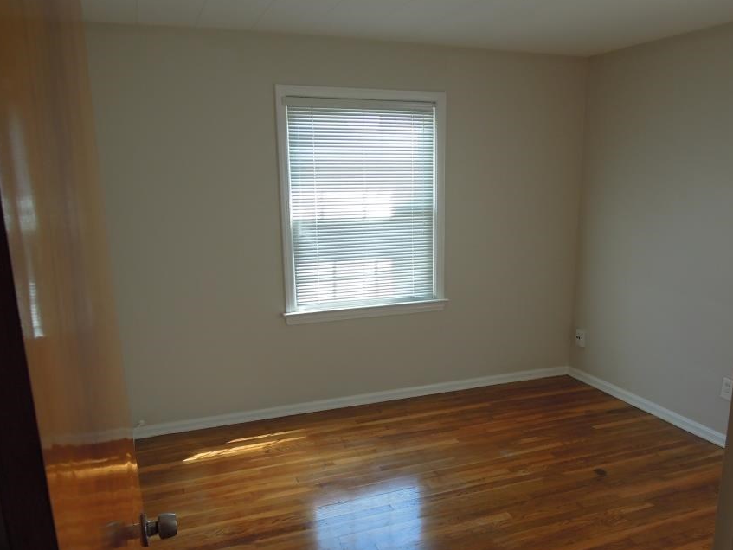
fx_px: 614
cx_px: 396
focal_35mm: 29
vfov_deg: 48.0
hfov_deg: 61.6
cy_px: 326
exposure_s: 1/80
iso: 160
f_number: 2.8
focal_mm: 4.3
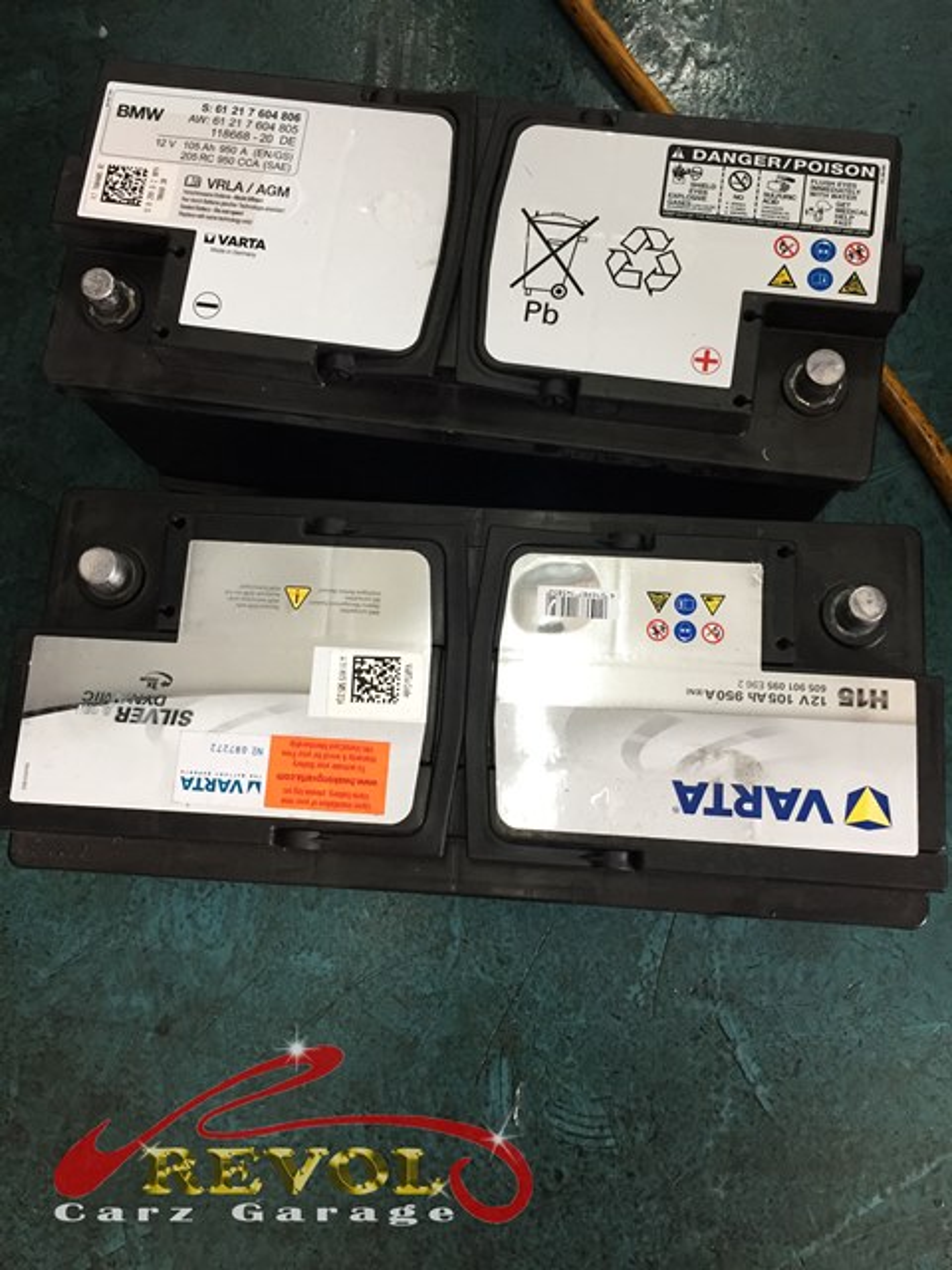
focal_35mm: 29
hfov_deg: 48.2
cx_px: 476
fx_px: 1063
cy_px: 635
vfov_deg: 61.7
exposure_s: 1/33
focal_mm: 4.15
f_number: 2.2
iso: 64
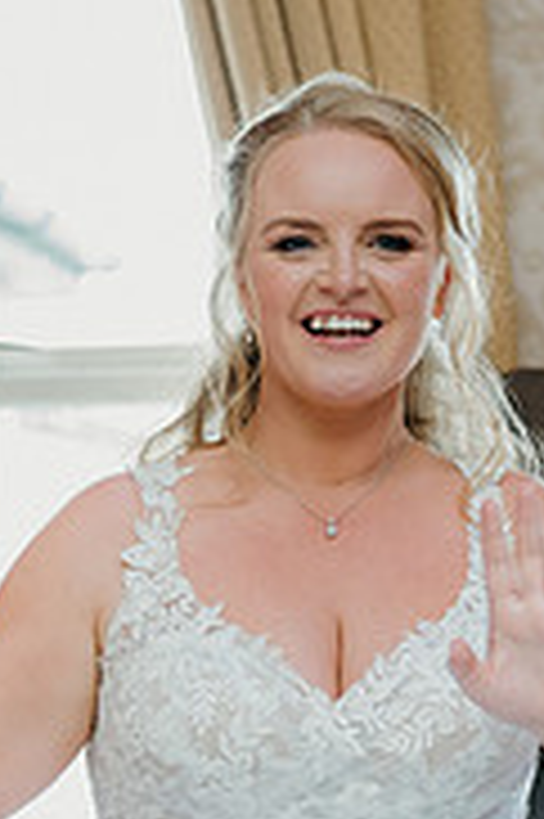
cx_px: 328
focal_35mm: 130
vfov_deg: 15.6
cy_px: 720
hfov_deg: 10.5
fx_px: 2952
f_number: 2.2
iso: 1250
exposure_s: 1/160
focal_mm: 35
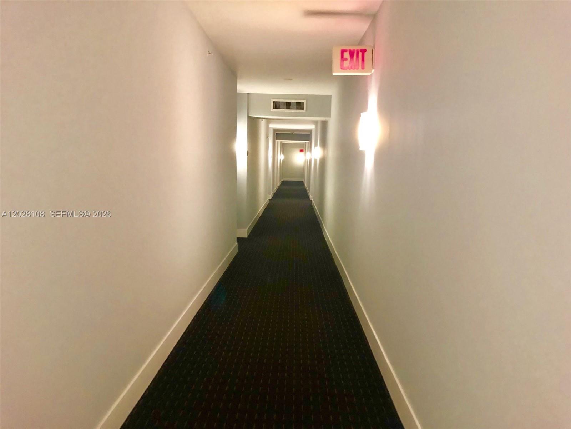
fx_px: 462
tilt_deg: -7.5
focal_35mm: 28
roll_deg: -0.7
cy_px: 214
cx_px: 286
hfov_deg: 63.4
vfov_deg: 49.7
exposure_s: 1/13
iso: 100
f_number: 1.8
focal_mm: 4
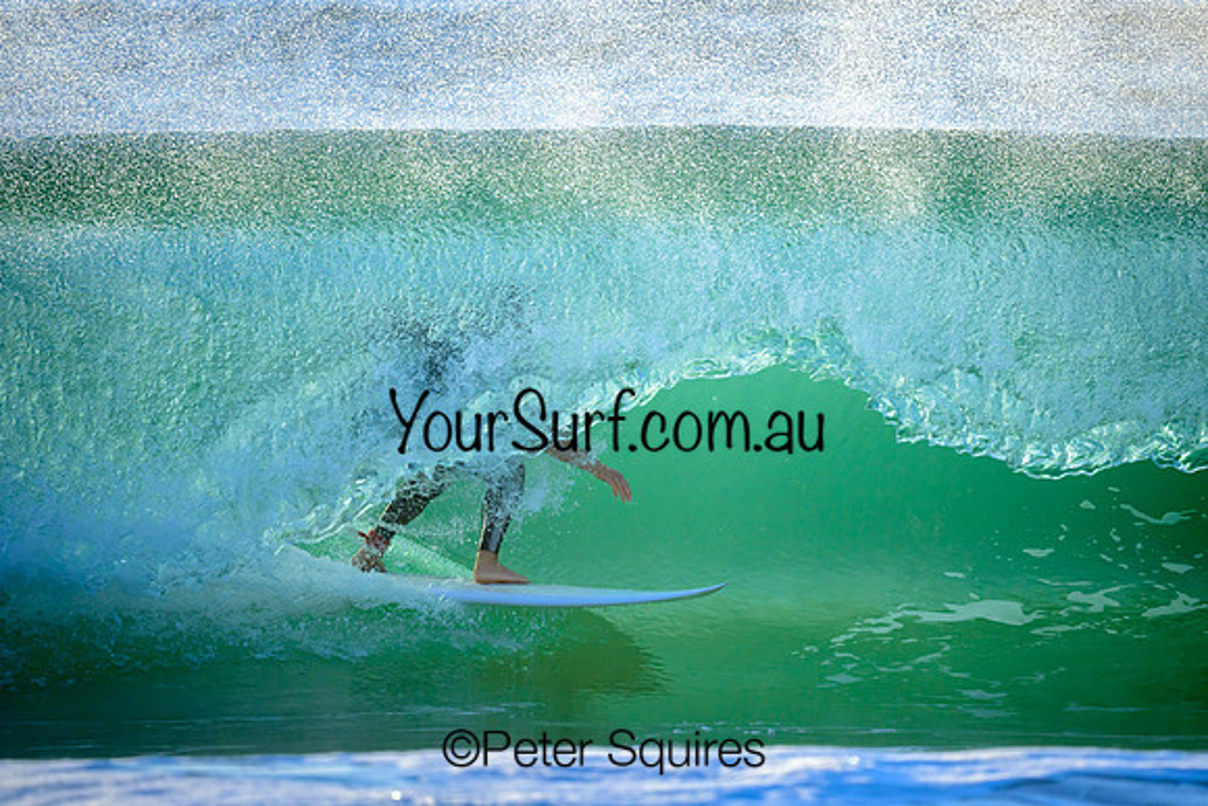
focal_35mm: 800
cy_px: 403
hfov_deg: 2.6
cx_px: 604
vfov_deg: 1.7
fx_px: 26849
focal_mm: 800
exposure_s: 1/2000
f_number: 6.3
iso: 720
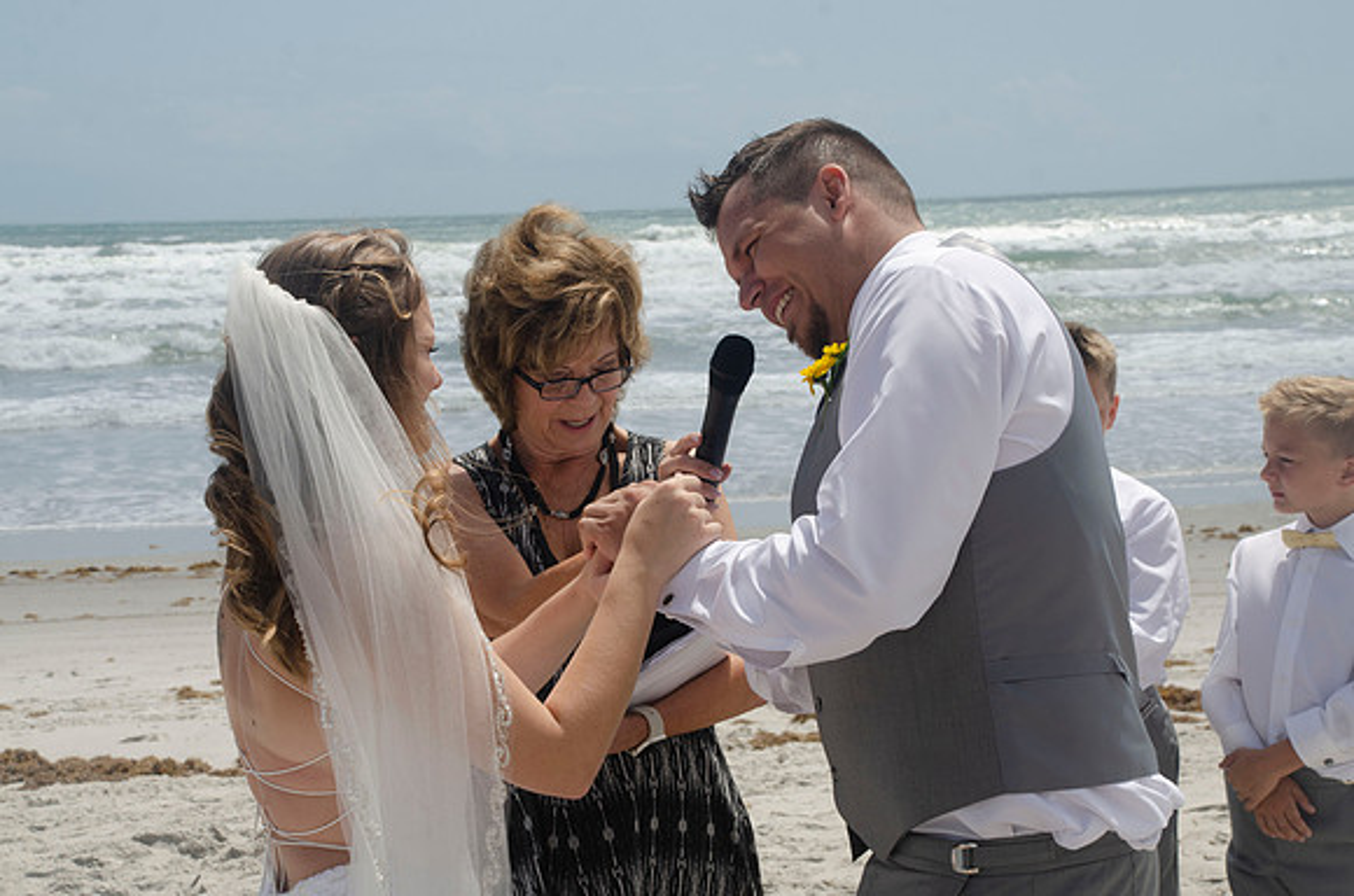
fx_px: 2815
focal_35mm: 75
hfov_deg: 27.0
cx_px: 677
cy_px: 448
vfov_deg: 18.1
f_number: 11
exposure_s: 1/250
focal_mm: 50
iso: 100
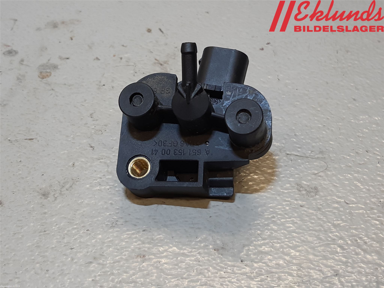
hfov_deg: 67.3
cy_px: 144
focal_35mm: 26
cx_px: 192
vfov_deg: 53.1
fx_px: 288
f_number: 1.7
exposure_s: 1/50
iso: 40
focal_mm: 3.93
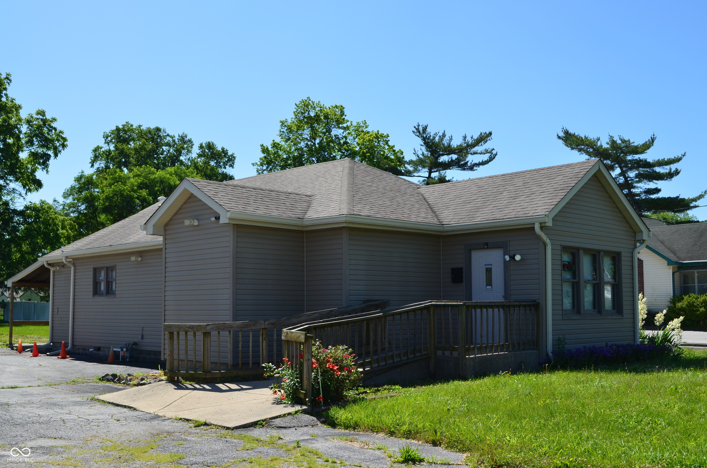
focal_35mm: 39
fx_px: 764
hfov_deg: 49.6
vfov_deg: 34.1
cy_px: 234
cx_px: 354
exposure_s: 1/320
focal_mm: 26
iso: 200
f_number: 10
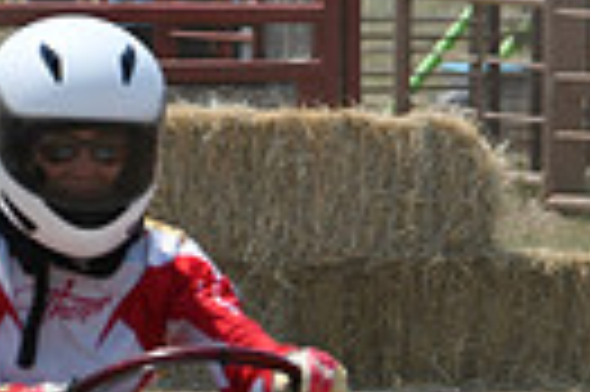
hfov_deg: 1.8
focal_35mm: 1162
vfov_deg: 1.2
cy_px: 300
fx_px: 19020
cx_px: 9
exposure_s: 1/500
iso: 100
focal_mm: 175
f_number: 8
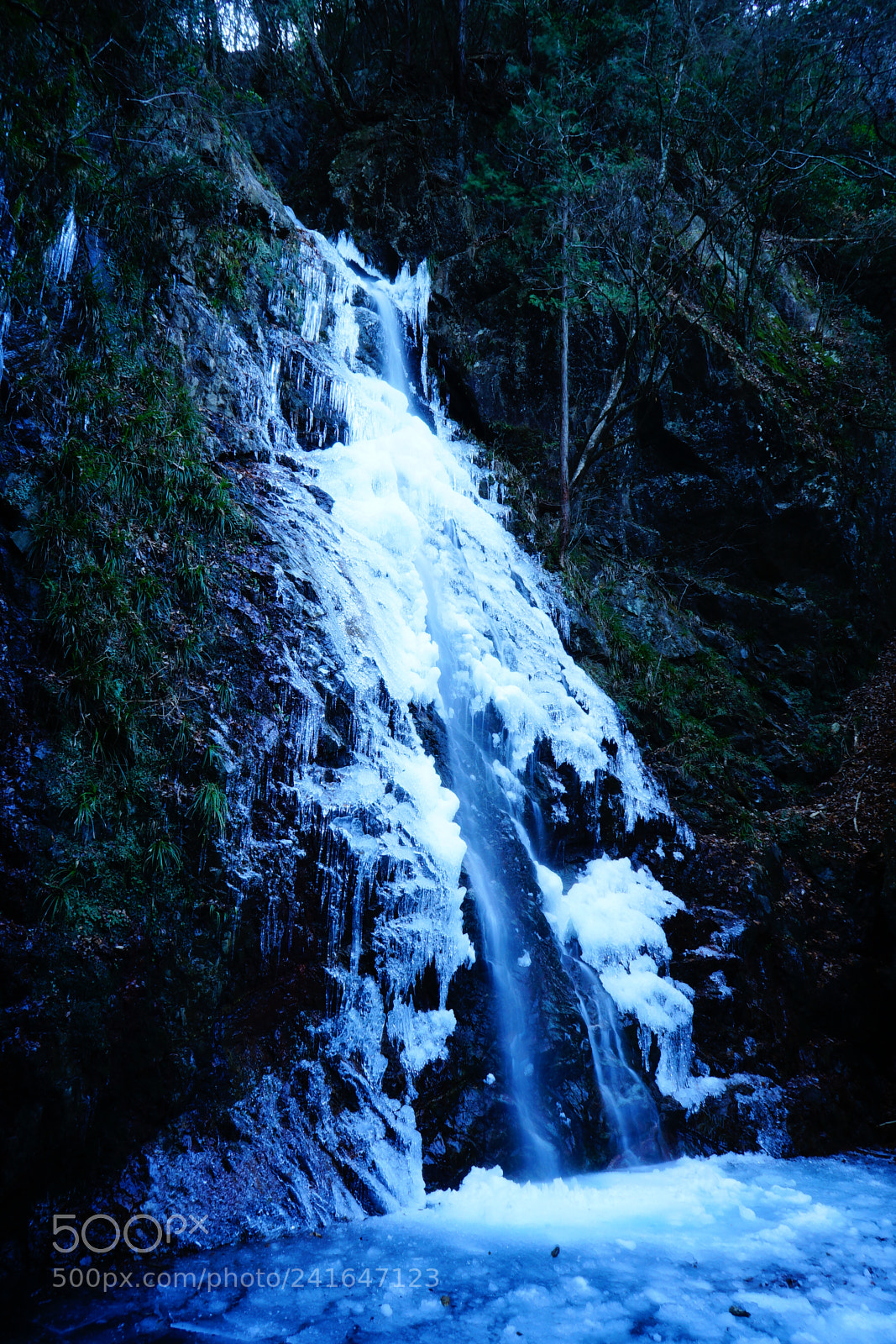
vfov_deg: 73.7
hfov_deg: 53.1
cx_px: 448
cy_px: 672
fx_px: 896
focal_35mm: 24
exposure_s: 2.5
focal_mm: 16
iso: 125
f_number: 22
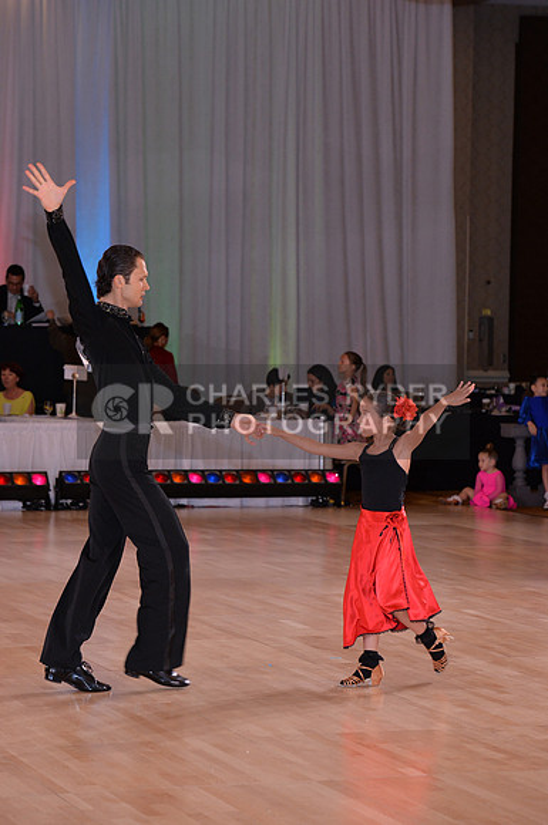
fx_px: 2794
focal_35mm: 122
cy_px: 412
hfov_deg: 11.2
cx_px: 274
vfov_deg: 16.8
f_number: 5.6
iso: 2000
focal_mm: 122
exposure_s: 1/250
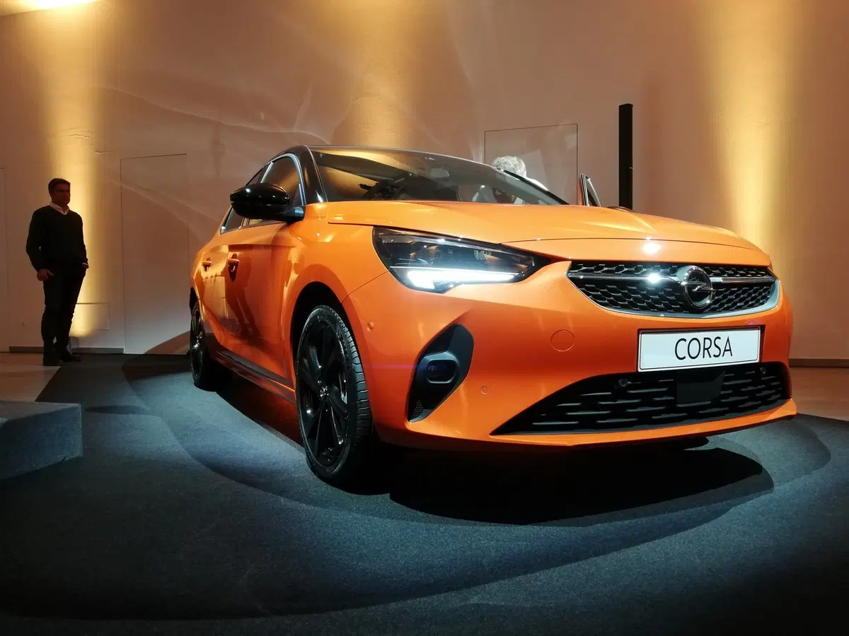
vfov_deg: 53.1
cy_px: 318
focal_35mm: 26
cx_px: 424
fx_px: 638
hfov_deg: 67.3
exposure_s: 1/33.3
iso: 320
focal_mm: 3.81
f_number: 2.2
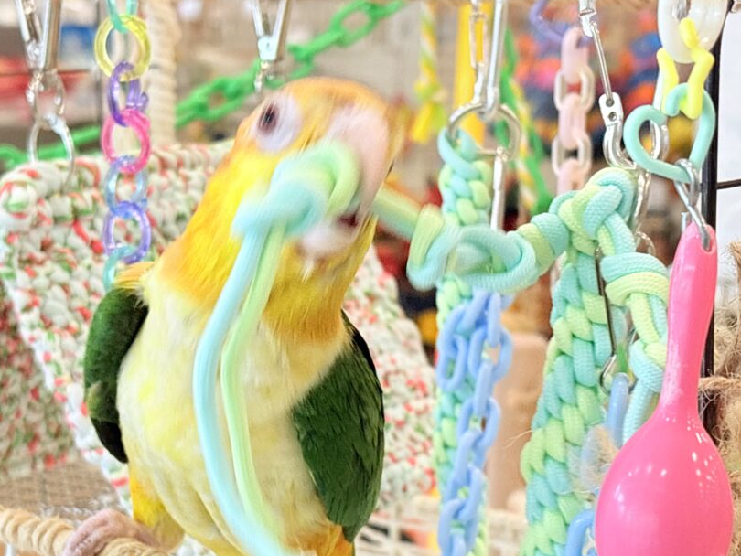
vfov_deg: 19.1
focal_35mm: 77
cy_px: 390
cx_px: 337
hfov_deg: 25.3
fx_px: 1649
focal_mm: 5.96
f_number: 1.6
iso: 64
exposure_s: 1/100
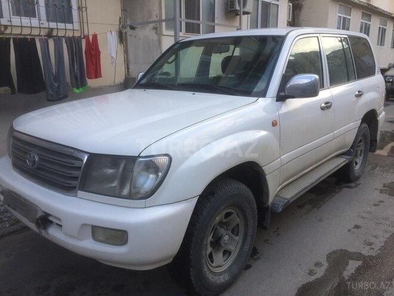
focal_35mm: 29
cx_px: 197
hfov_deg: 61.7
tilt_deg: -16.3
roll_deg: +1.0
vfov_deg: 48.2
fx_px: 330
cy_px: 148
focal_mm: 4.15
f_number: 2.2
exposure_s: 1/184
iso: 32
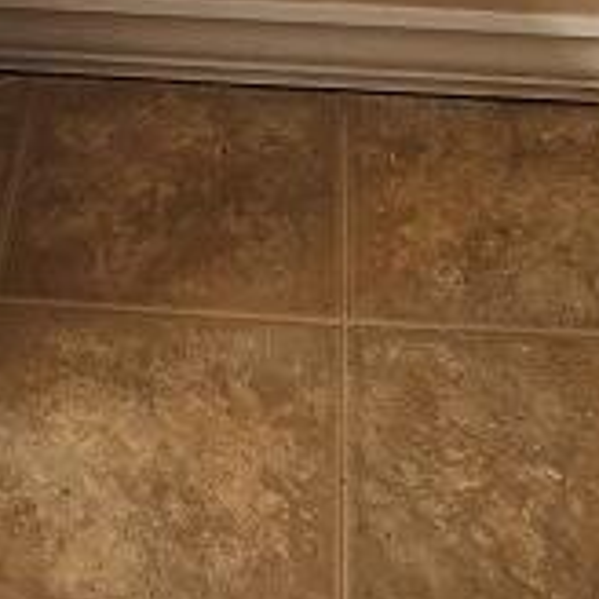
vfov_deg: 11.9
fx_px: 2271
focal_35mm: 116
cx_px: 106
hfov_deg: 14.9
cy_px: -889
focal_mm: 5.4
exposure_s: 1/180
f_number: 1.8
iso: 160
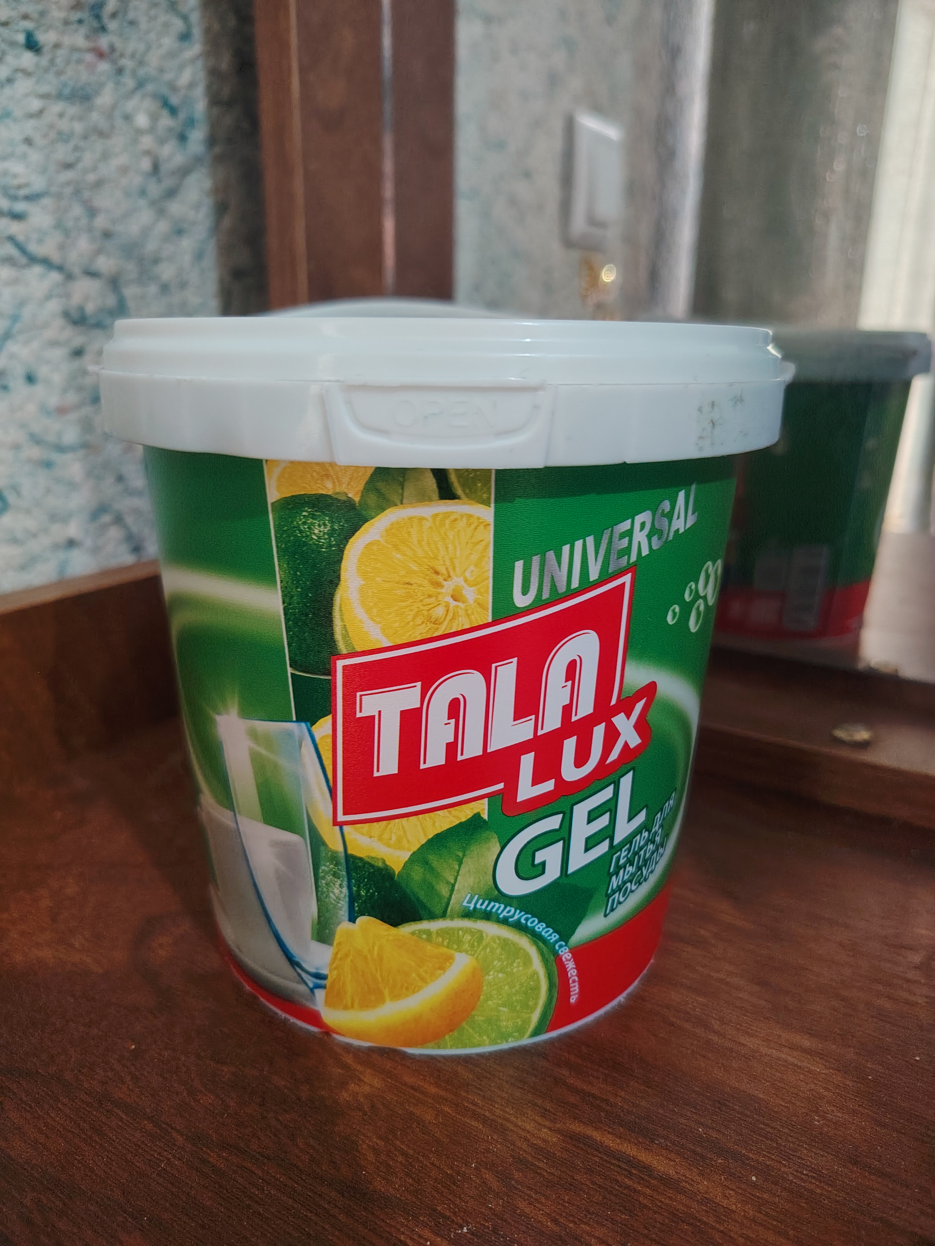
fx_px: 864
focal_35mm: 24
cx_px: 468
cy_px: 623
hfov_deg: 56.8
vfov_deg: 71.6
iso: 1122
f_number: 1.75
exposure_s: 1/25
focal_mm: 5.25
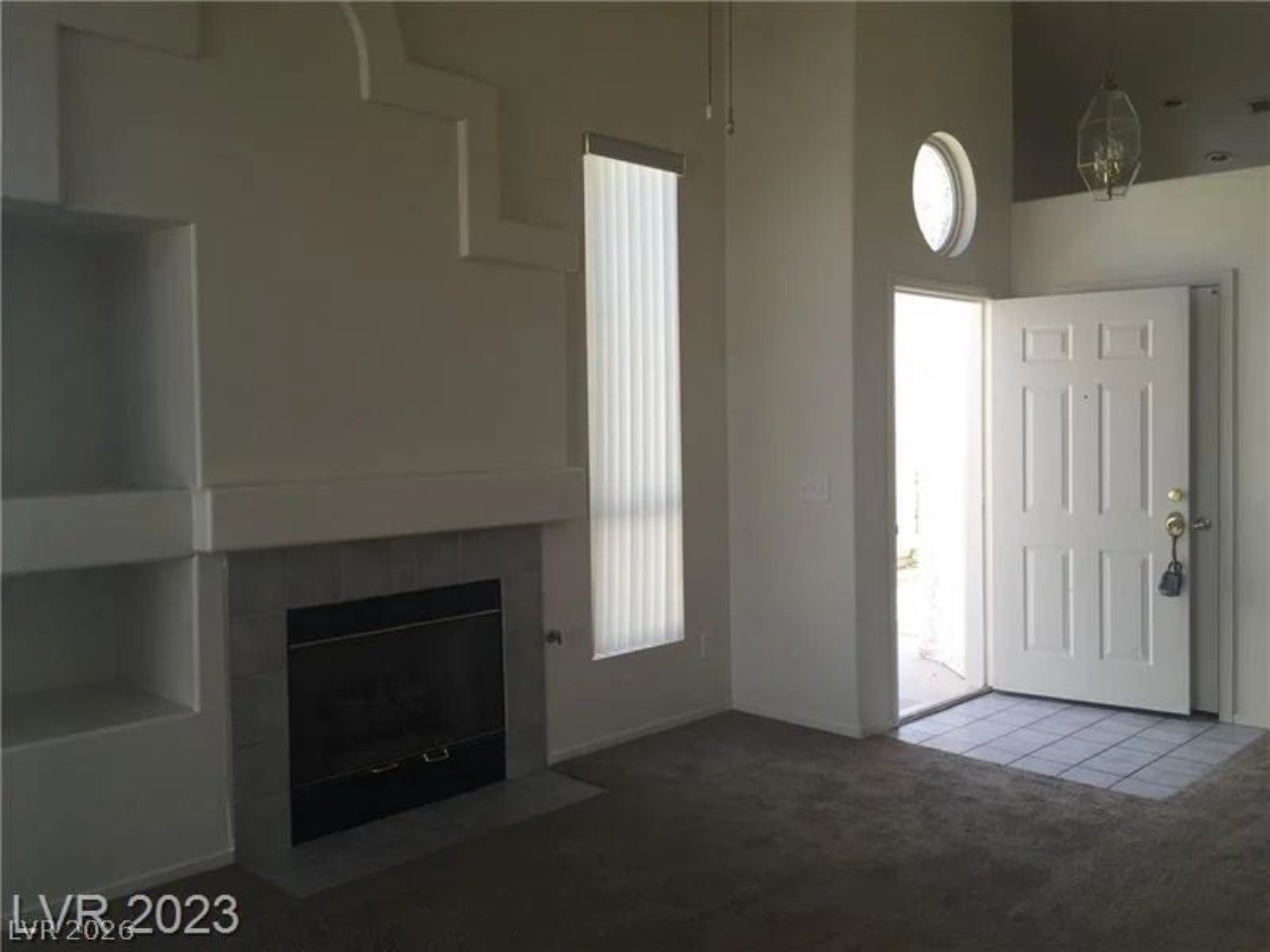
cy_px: 476
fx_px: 1064
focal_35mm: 29
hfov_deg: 61.7
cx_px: 635
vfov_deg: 48.2
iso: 32
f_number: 2.2
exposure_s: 1/120
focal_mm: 4.15
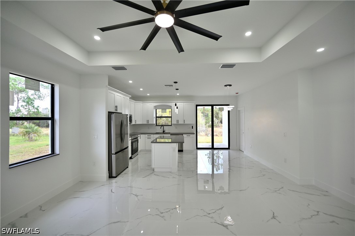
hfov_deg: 104.3
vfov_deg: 81.1
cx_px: 178
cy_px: 118
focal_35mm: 14
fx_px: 138
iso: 400
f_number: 4
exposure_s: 1/200
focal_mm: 14
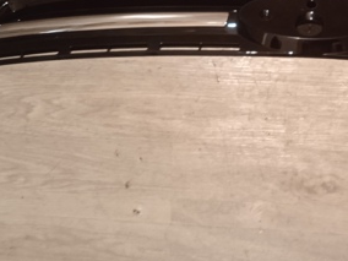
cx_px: 330
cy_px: 22
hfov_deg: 29.2
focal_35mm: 63
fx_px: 633
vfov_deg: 22.7
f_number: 2.2
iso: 808
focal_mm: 3.43
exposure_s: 1/16.7
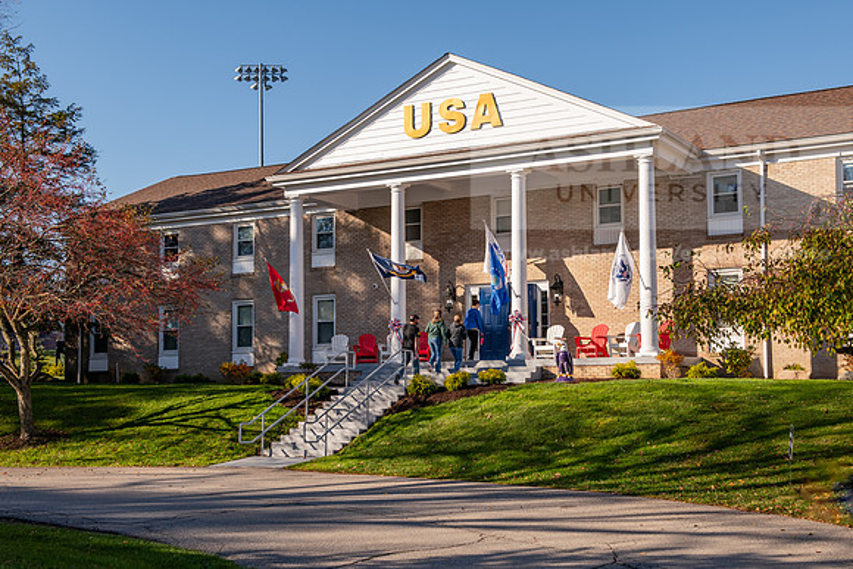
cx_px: 447
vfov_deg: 26.7
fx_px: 1200
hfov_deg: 39.1
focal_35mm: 51
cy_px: 317
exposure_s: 1/320
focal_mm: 45
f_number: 5.6
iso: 100
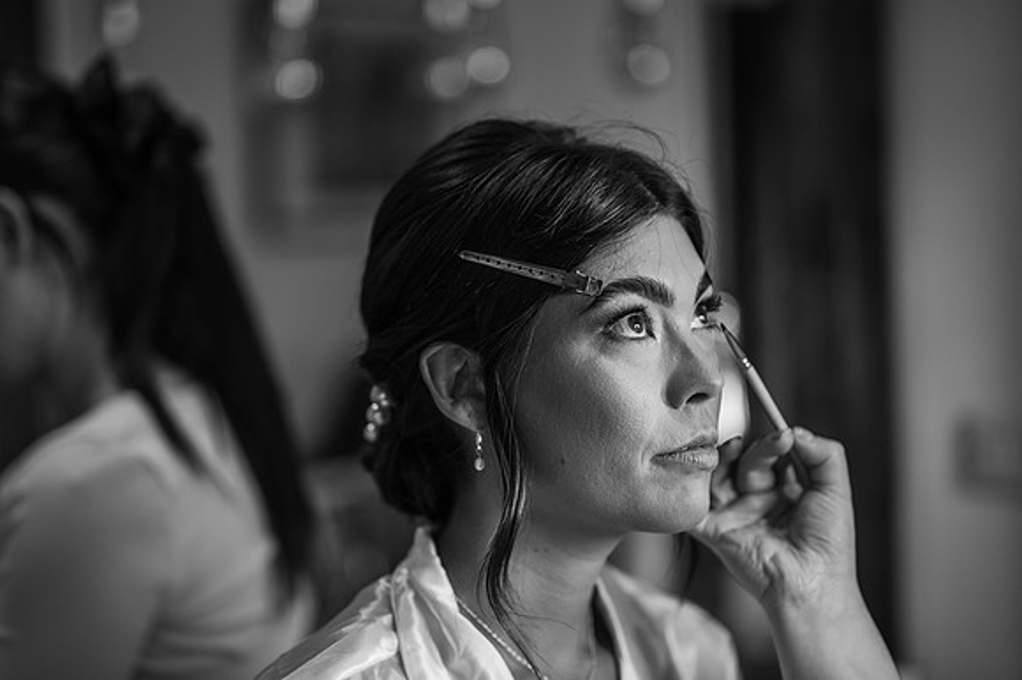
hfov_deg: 23.9
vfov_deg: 16.1
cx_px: 511
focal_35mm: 85
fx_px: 2412
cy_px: 340
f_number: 1.8
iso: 280
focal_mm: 85
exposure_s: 1/200
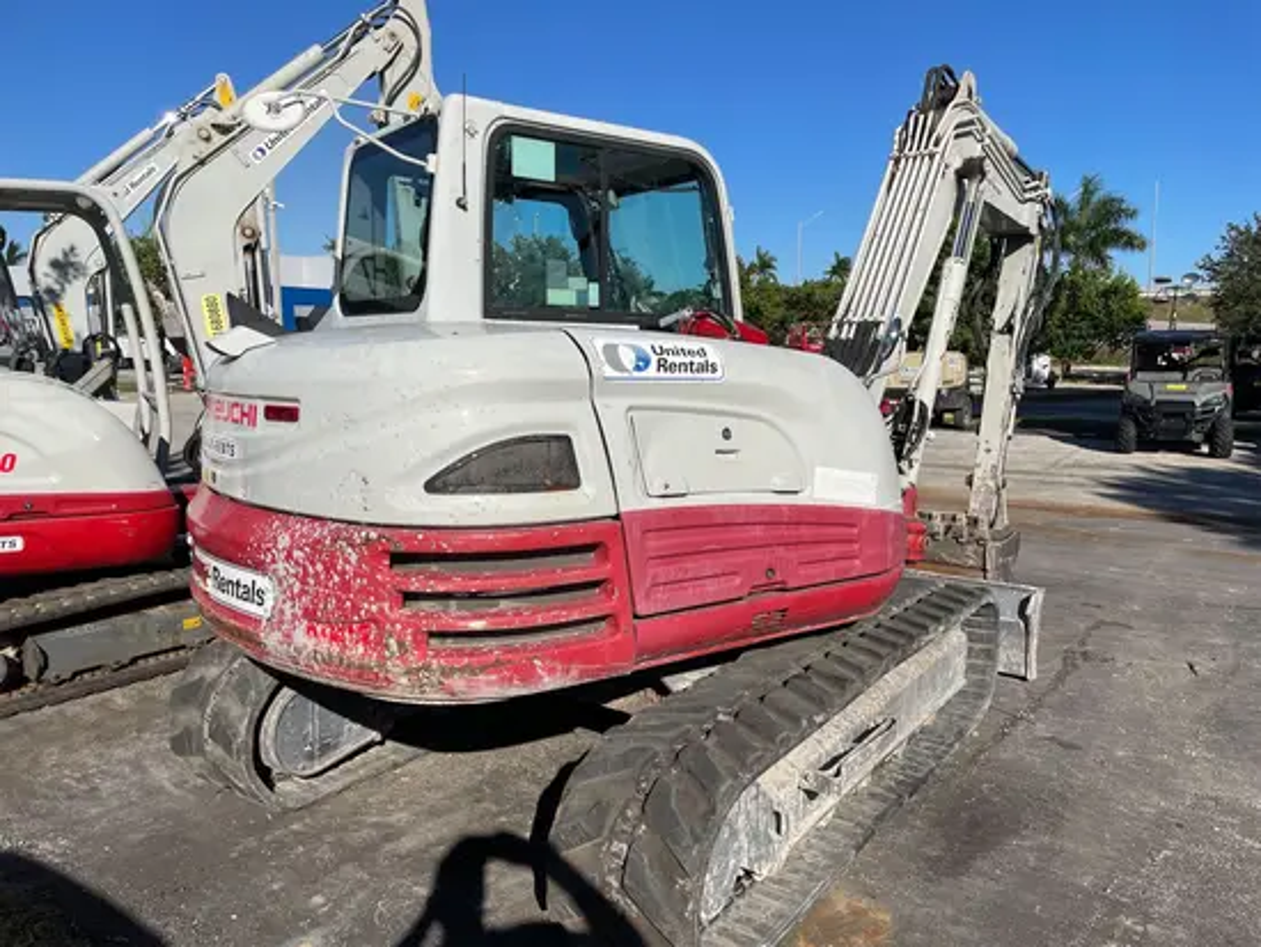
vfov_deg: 53.1
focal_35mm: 26
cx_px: 630
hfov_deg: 67.3
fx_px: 948
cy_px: 474
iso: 32
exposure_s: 1/6897
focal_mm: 4.2
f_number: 1.6
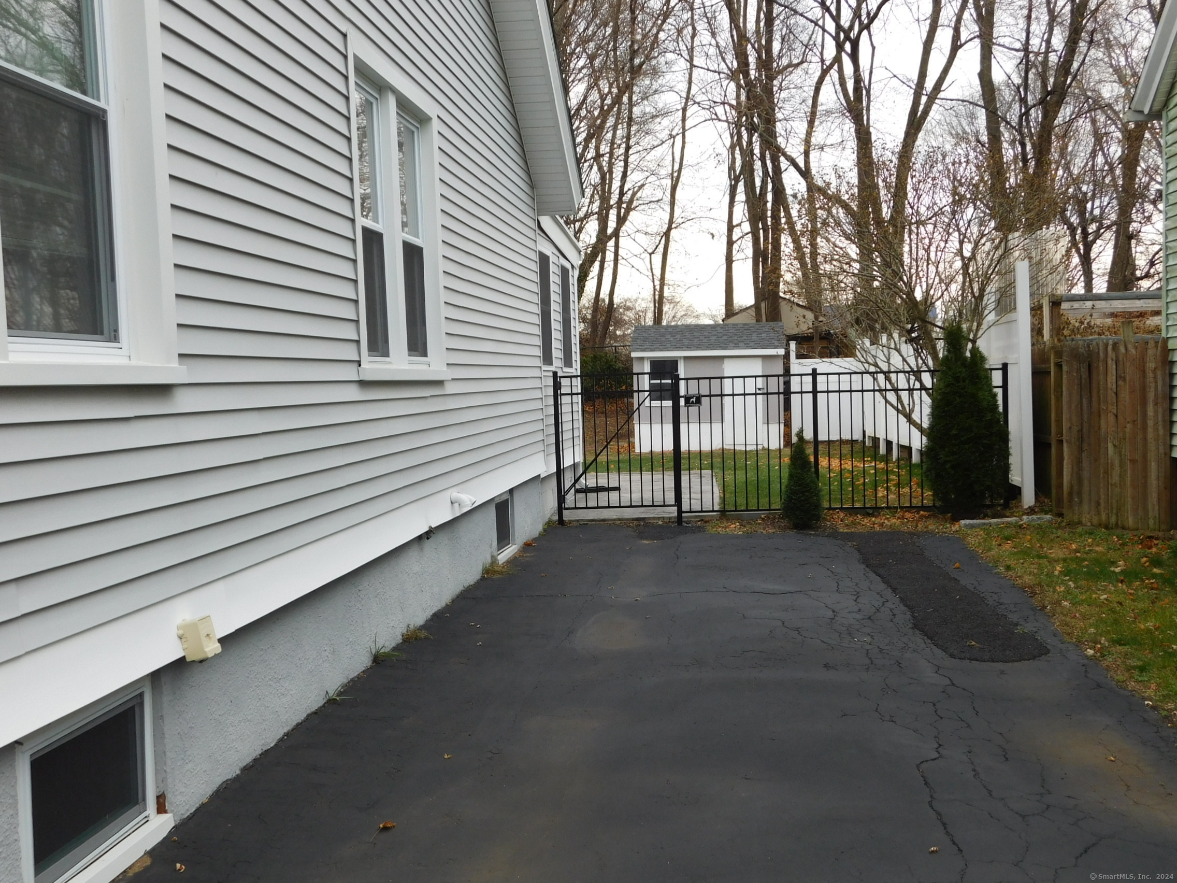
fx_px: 1224
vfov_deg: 39.7
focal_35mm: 36
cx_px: 588
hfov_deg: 51.4
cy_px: 442
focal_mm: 6.3
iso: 125
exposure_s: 1/250
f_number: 3.5
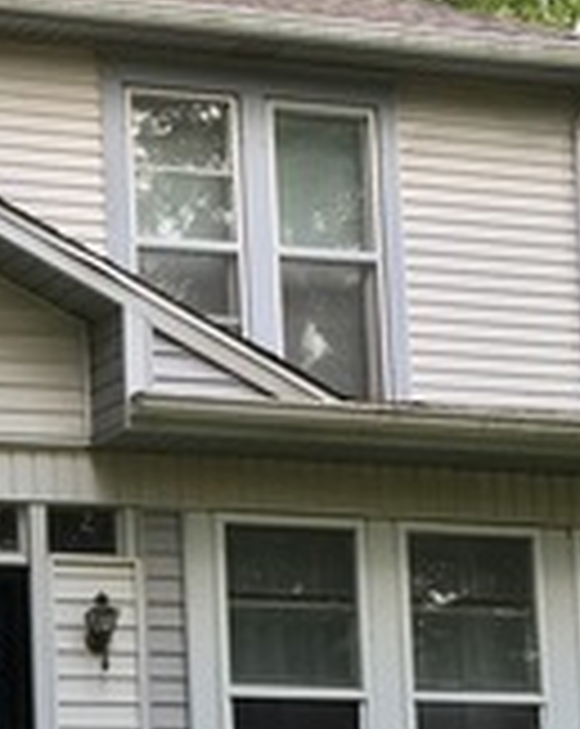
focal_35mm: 112
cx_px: -265
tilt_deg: +6.3
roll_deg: +1.8
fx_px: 2410
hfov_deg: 13.0
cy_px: 734
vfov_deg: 16.8
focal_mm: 4.15
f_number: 2.2
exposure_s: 1/120
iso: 25
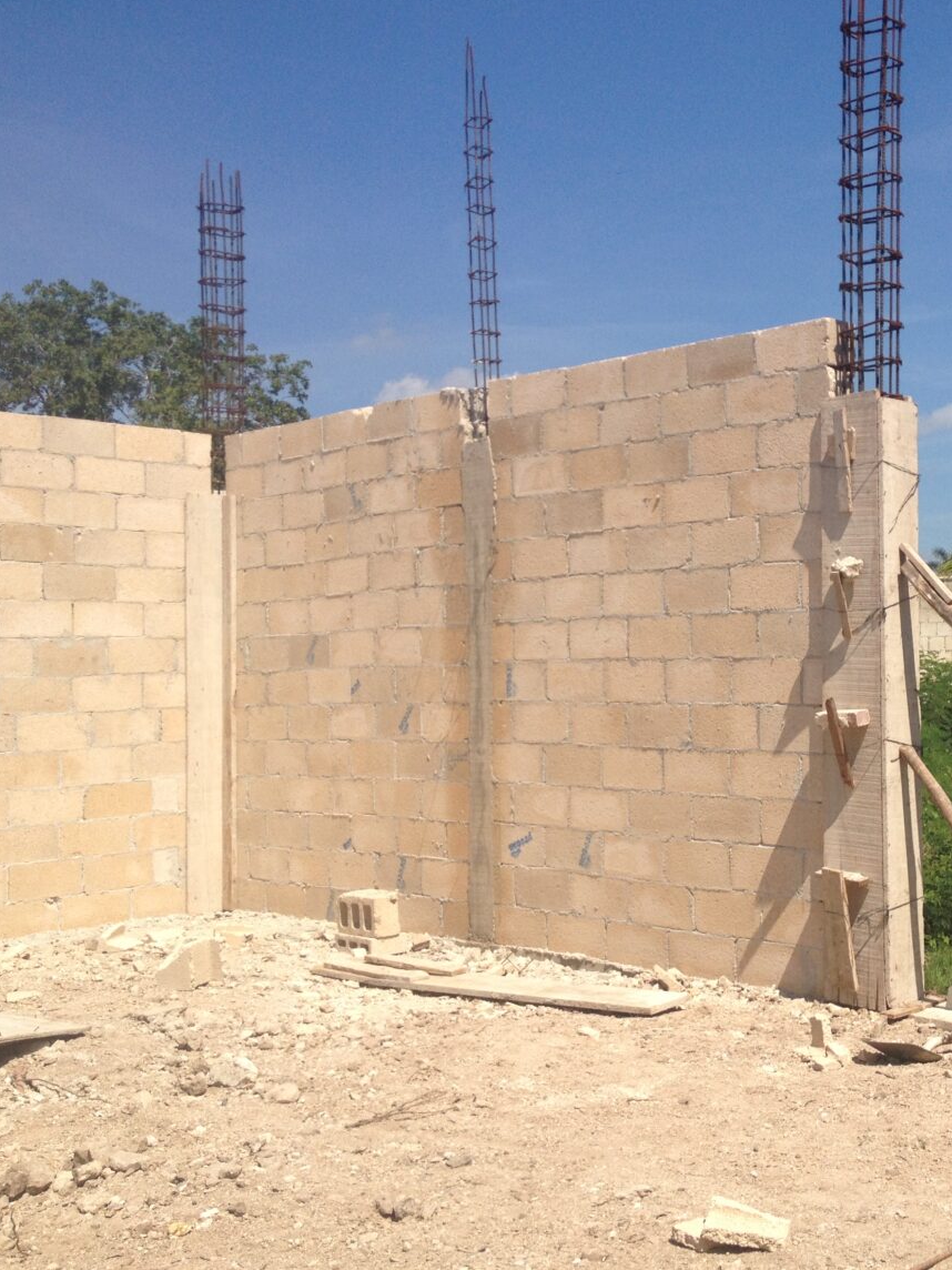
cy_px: 632
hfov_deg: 29.9
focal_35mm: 47
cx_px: 812
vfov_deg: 40.4
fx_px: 1723
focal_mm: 4.28
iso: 50
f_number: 2.4
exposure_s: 1/2632
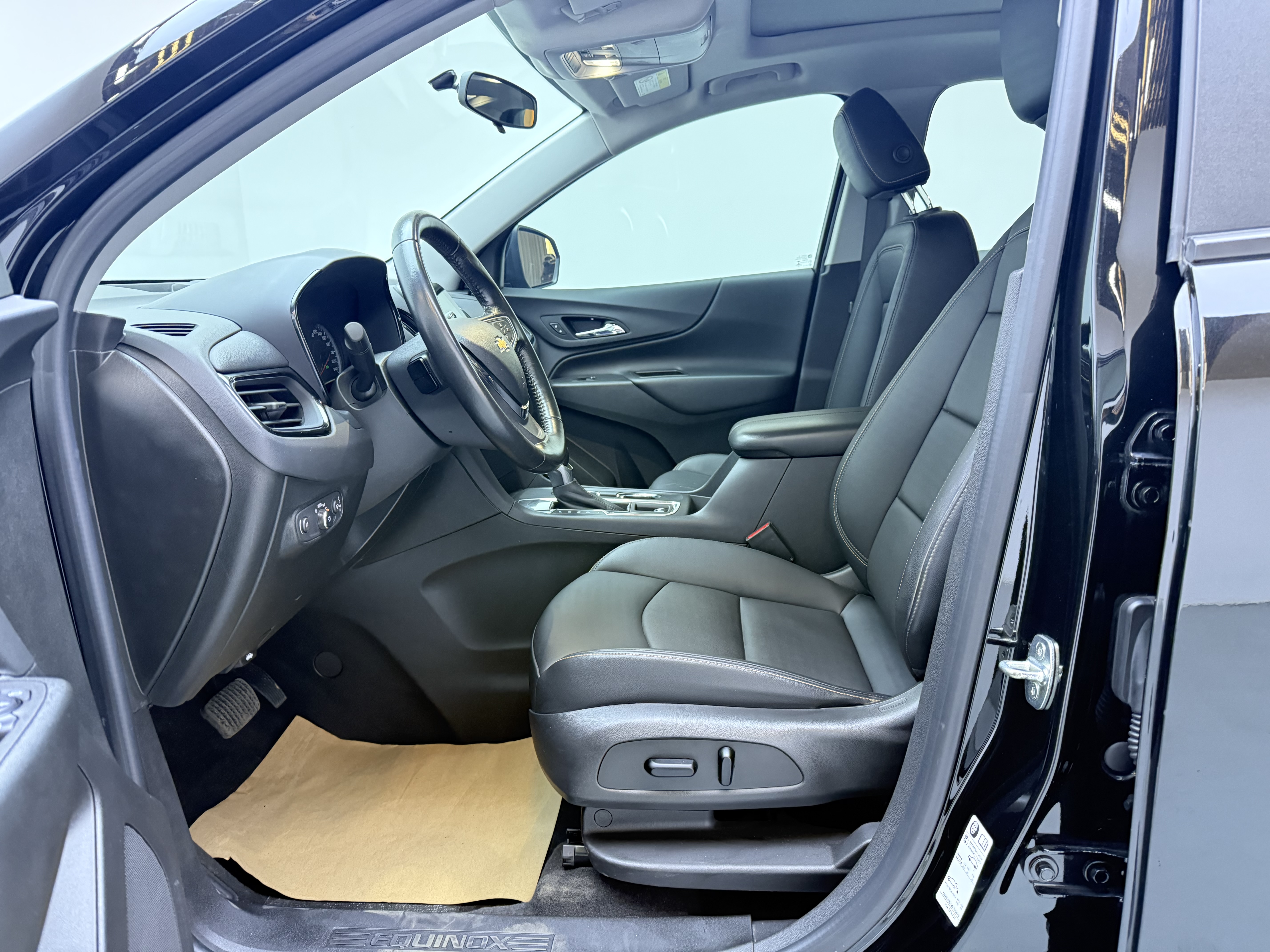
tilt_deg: -12.1
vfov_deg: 56.8
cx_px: 635
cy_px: 476
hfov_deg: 71.6
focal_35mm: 24
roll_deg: +2.7
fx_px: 881
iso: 800
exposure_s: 1/33
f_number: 1.78
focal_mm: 6.76
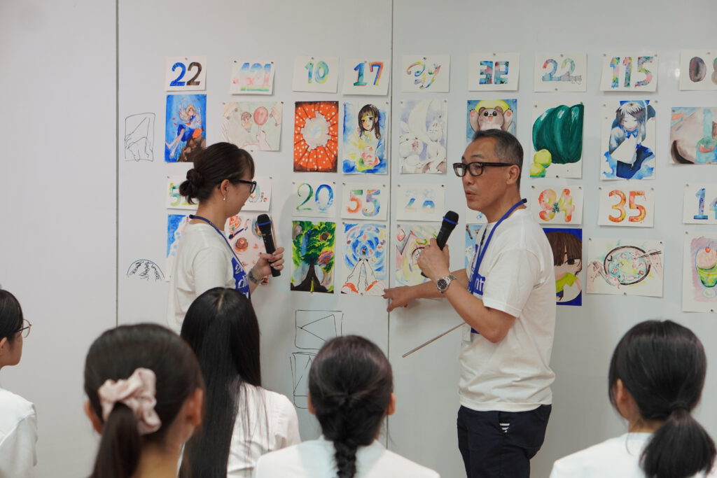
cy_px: 239
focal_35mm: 75
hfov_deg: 27.0
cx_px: 358
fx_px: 1494
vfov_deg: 18.2
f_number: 4
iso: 800
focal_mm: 50
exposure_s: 1/160
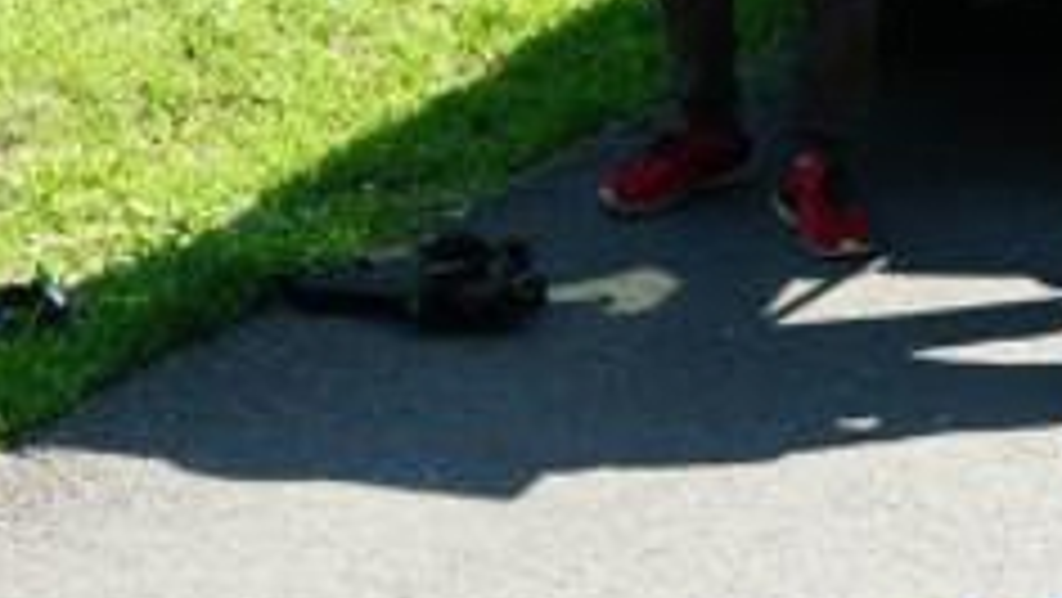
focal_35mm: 90
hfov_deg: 23.6
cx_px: 486
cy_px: -171
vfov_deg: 13.0
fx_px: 2536
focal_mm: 18
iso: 100
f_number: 7.1
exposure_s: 1/80
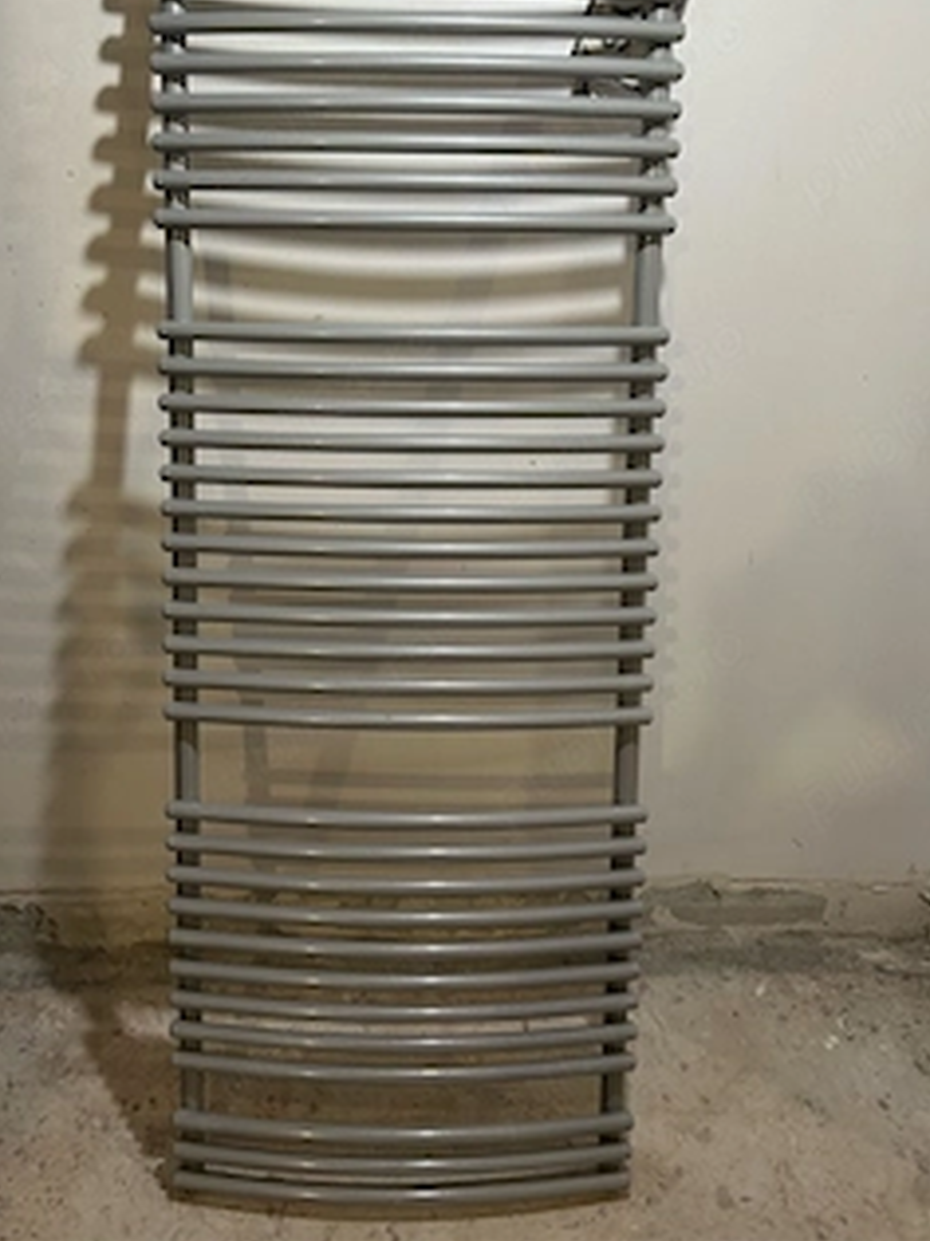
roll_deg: -0.9
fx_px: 1183
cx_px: 390
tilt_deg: -22.4
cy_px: 465
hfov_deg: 42.8
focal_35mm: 33
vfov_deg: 54.7
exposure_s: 1/50
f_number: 1.5
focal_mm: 5.7
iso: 125
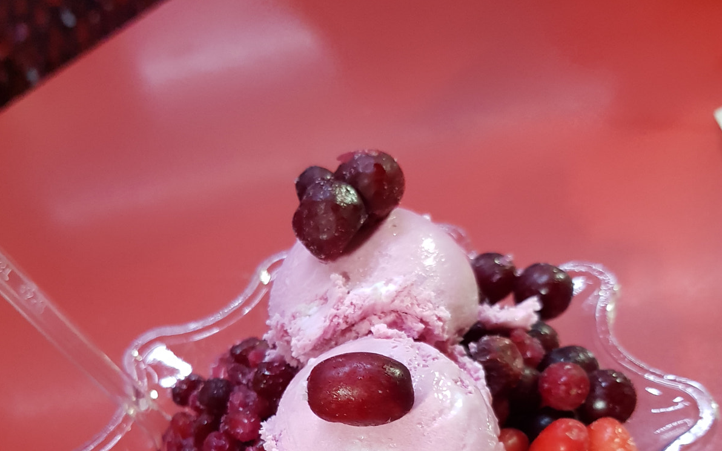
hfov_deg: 52.7
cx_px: 362
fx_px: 728
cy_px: 427
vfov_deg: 32.3
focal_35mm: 37
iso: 320
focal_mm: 4.2
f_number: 1.7
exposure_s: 1/100
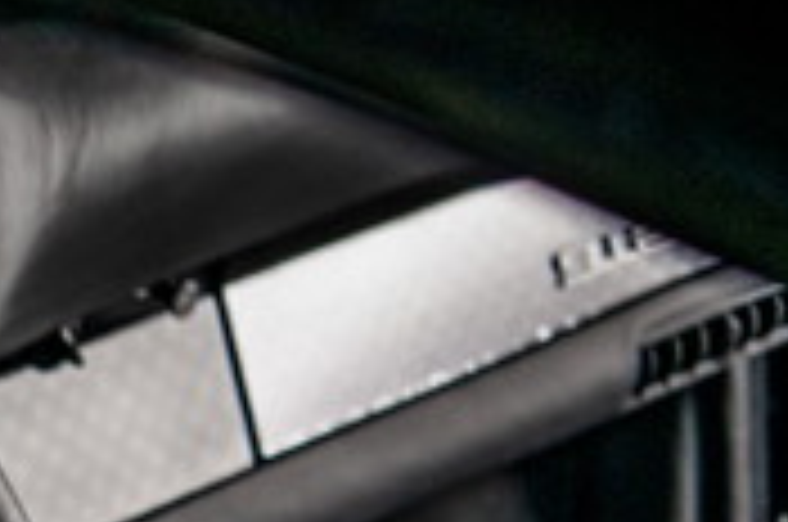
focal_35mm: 220
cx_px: 36
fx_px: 4807
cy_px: 1071
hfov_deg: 9.3
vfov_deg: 6.0
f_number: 4.5
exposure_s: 1/30
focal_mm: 50
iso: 640
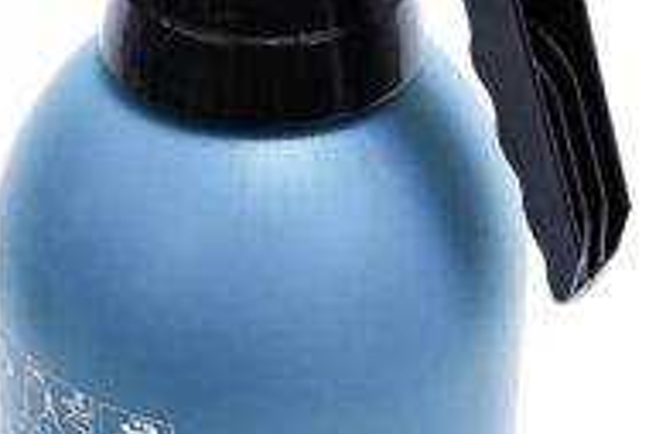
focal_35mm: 177
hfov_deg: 11.6
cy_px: 140
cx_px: 304
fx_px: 3193
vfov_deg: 7.8
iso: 3200
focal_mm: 48
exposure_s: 1/250
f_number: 8
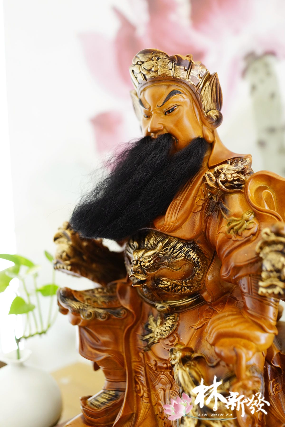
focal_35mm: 35
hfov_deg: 37.9
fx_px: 416
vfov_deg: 54.4
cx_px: 142
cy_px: 214
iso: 1600
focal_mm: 35
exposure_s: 1/160
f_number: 3.2
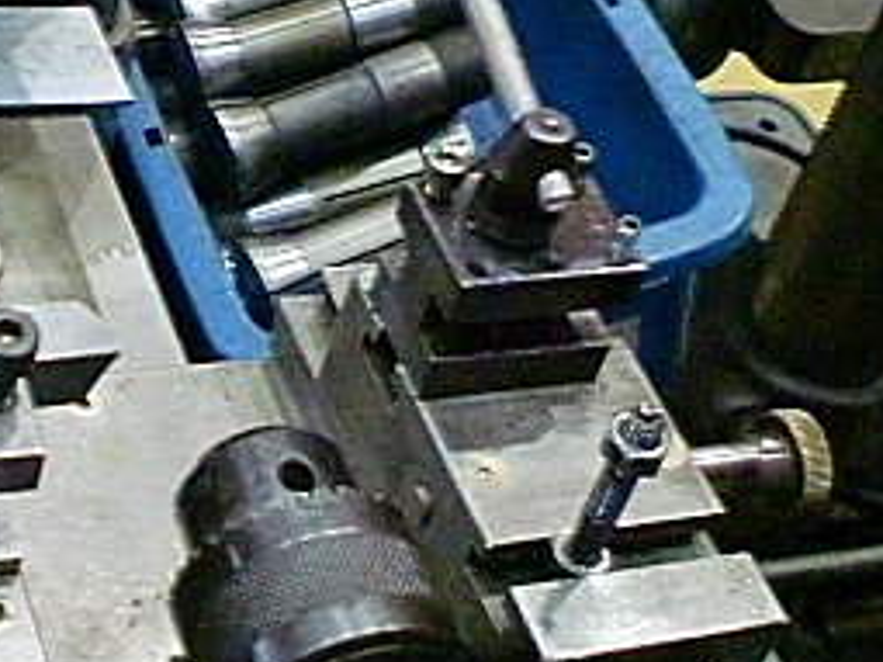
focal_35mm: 88
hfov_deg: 21.9
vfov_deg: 16.8
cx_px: 142
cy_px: 295
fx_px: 2244
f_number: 3.1
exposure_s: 1/60
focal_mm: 6.3
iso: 1000
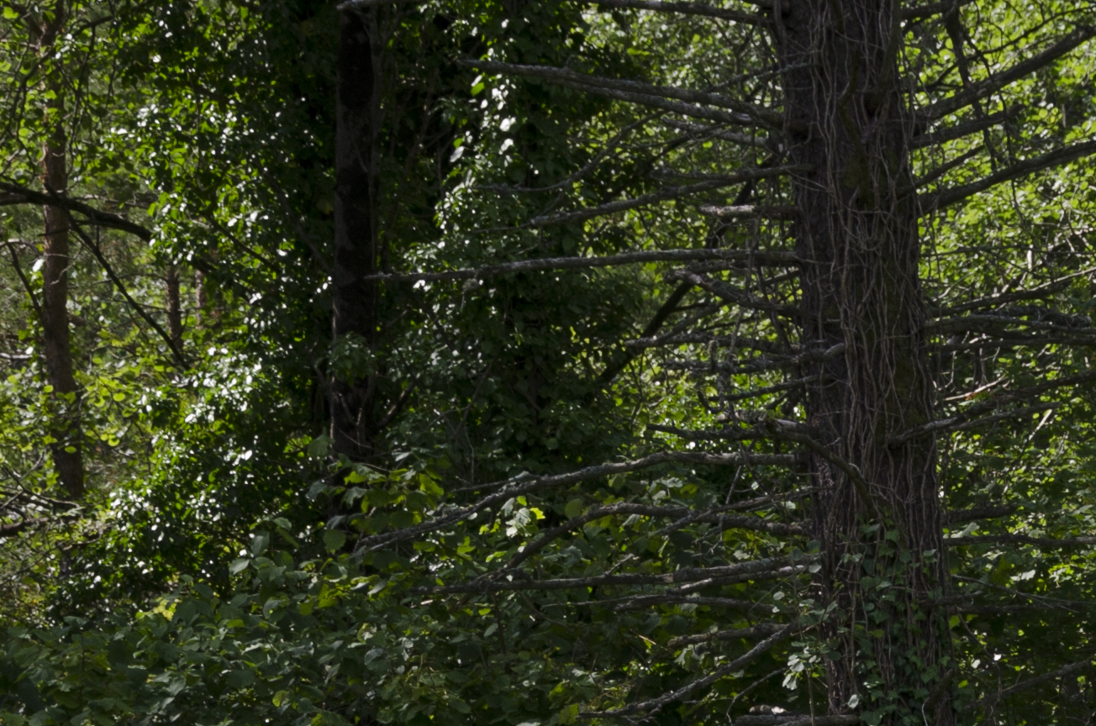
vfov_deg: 5.0
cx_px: 1564
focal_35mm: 272
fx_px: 8265
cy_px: 1071
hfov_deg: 7.5
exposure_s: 1/400
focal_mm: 48
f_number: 4.8
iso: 100
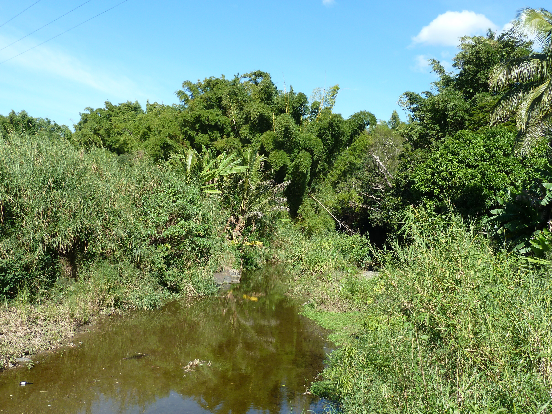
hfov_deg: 52.6
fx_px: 558
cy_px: 207
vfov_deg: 40.7
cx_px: 276
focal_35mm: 35
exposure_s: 1/320
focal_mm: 5.7
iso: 80
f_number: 4
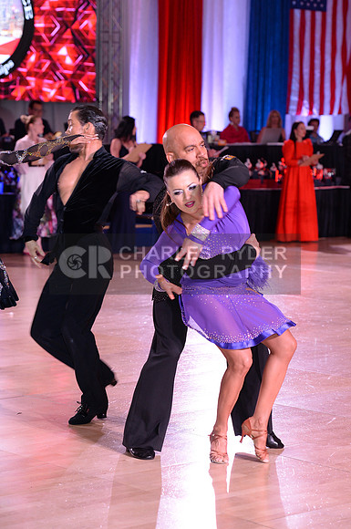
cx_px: 176
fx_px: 1540
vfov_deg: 19.5
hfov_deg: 13.0
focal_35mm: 105
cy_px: 264
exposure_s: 1/250
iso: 2000
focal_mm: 105
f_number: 4.5
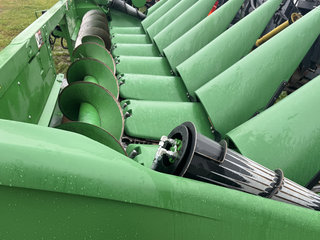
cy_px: 127
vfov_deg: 41.8
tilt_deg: -25.9
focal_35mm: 34
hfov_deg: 53.8
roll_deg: +3.1
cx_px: 141
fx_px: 314
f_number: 1.78
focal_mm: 6.76
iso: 80
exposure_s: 1/284
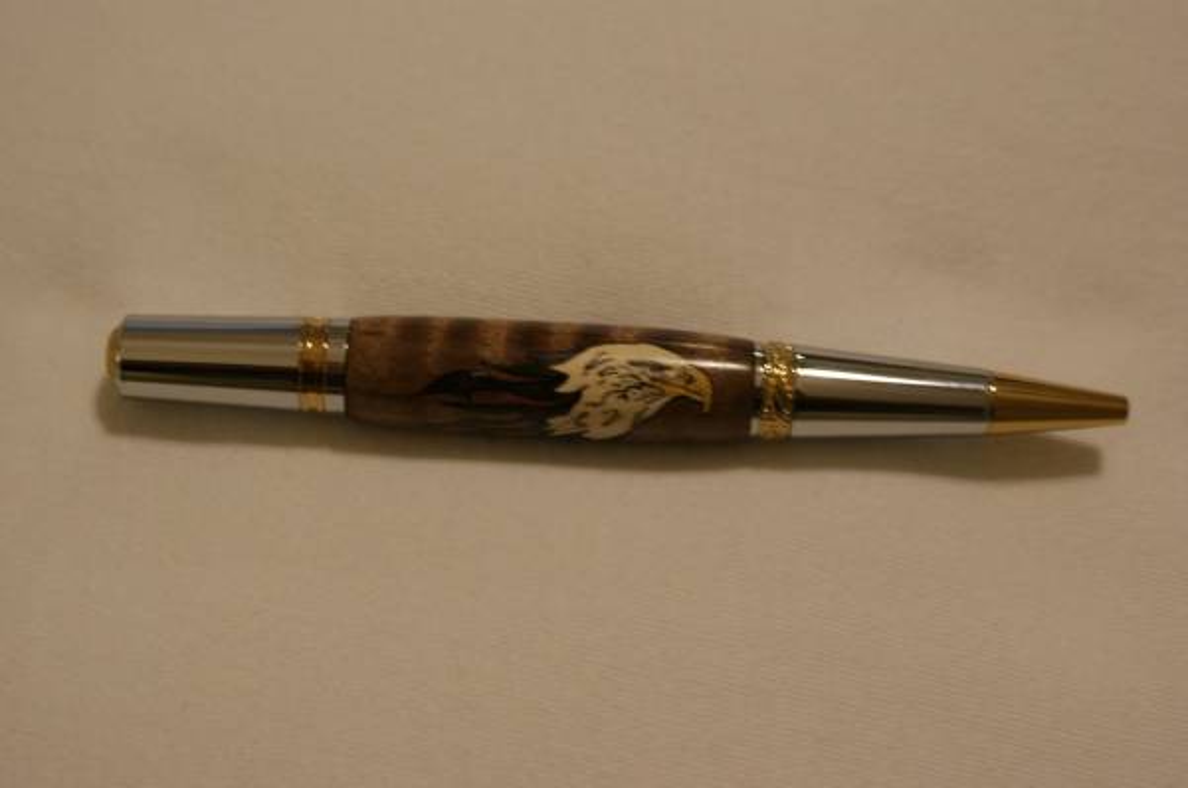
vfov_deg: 18.1
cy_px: 394
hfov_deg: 27.0
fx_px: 2471
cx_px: 594
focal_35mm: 75
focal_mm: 50
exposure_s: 1/8
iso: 400
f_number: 5.6
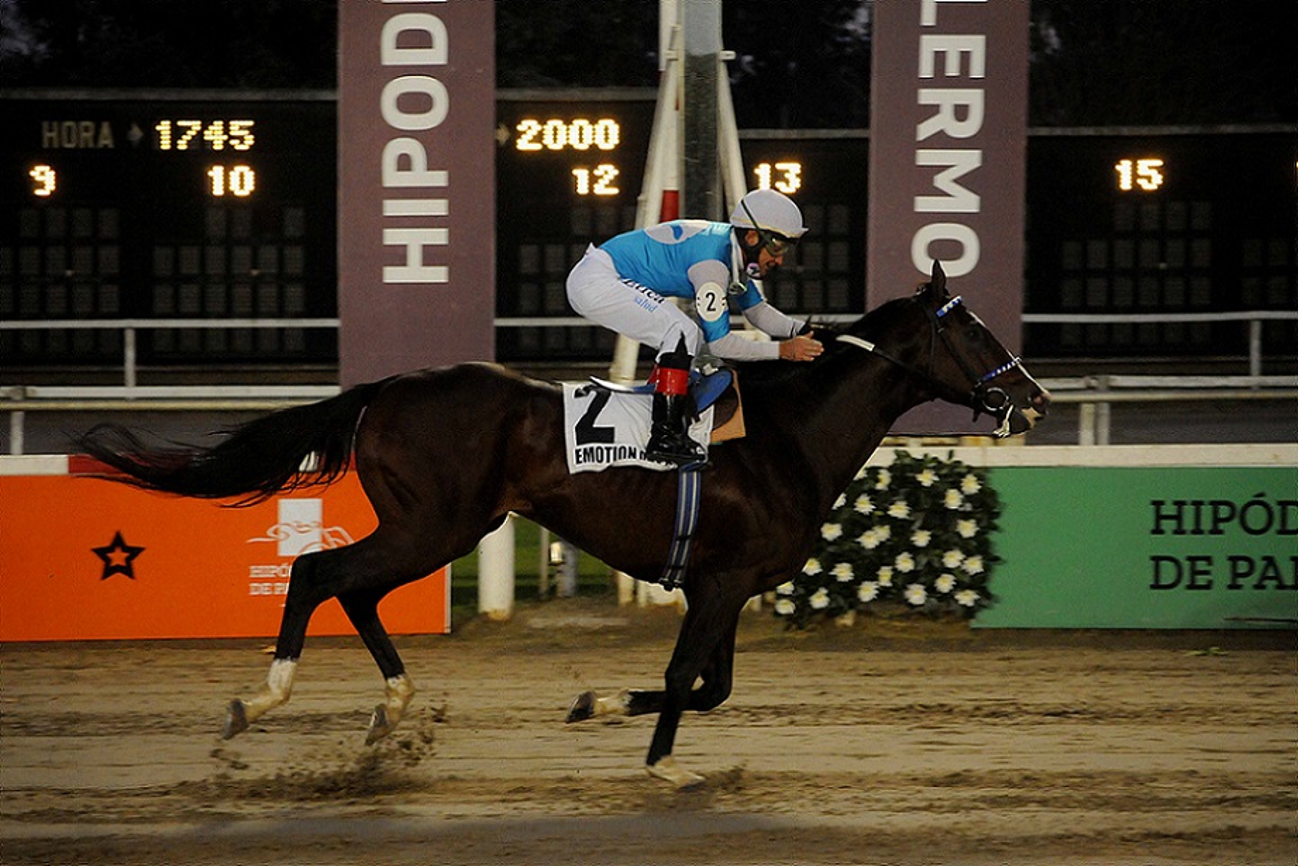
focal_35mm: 158
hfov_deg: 13.0
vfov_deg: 8.7
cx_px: 649
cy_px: 433
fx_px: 5681
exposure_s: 1/640
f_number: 4.5
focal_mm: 105
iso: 3200
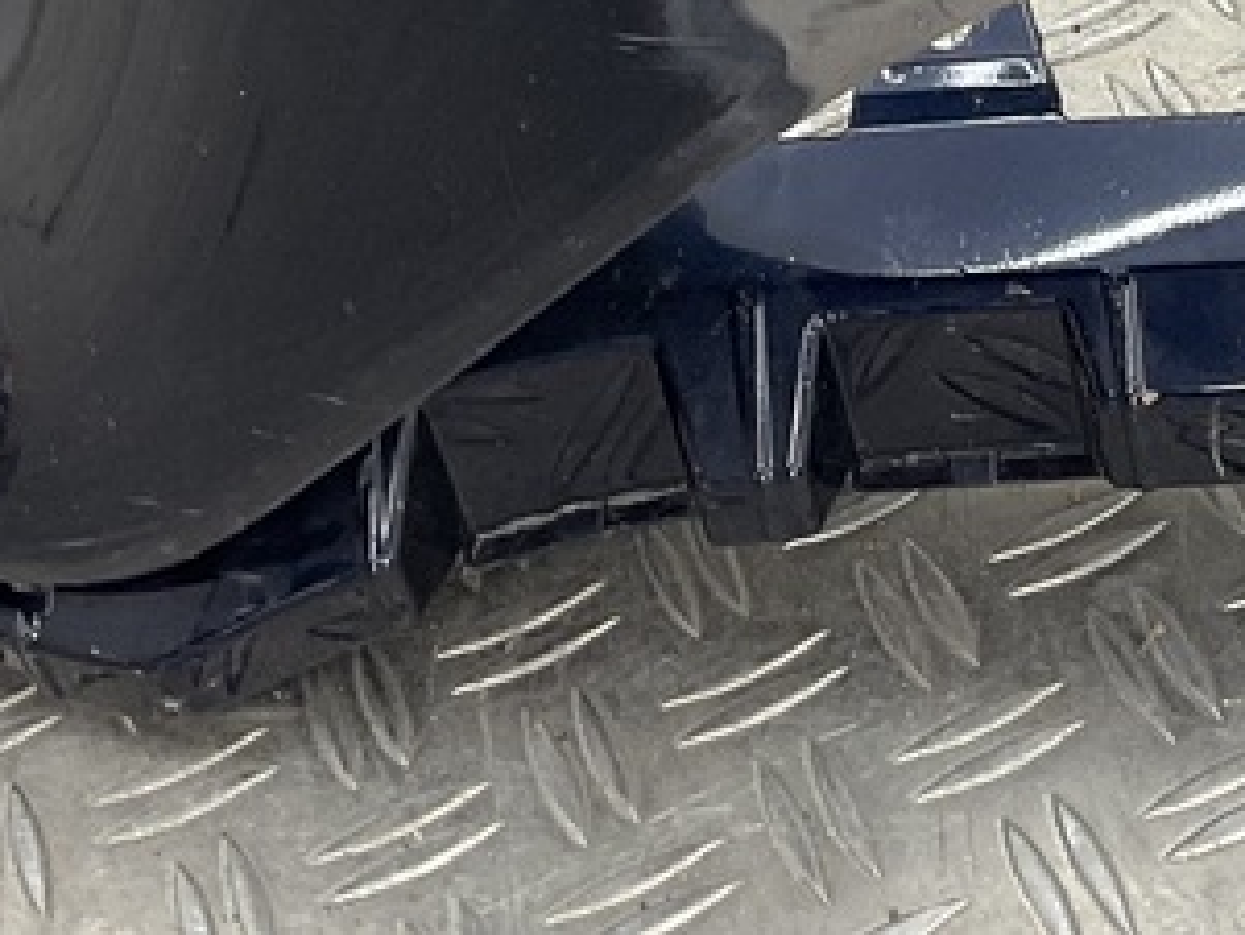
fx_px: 3490
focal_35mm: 97
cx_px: 1183
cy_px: -625
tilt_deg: -29.9
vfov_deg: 13.9
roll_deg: +7.0
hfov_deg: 19.7
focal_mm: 3
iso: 40
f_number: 1.8
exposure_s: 1/120
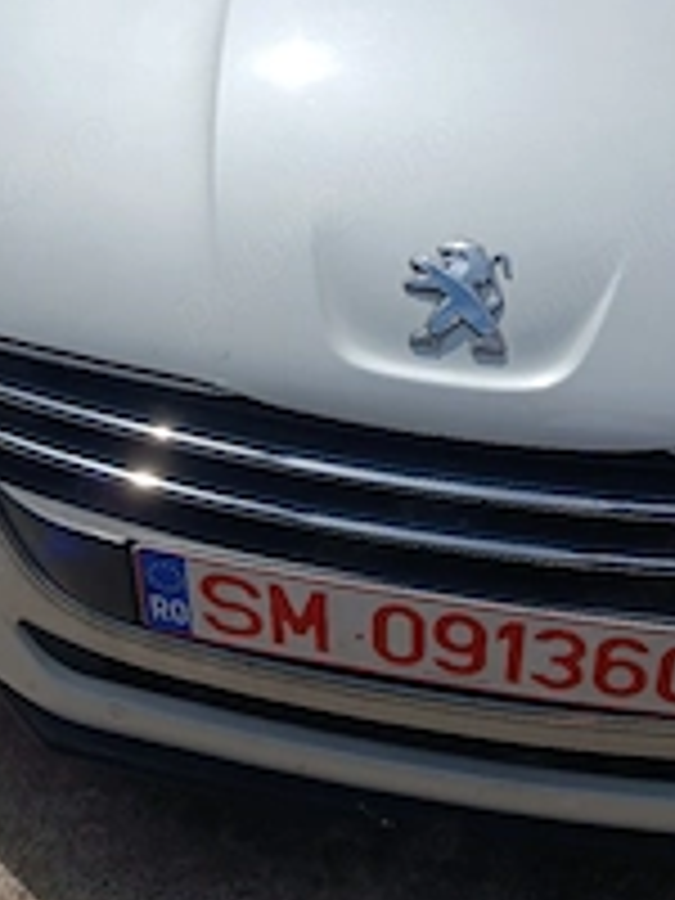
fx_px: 1404
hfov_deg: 27.0
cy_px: 279
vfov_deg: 35.1
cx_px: 405
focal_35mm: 54
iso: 20
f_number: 1.8
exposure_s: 1/1429
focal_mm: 3.98
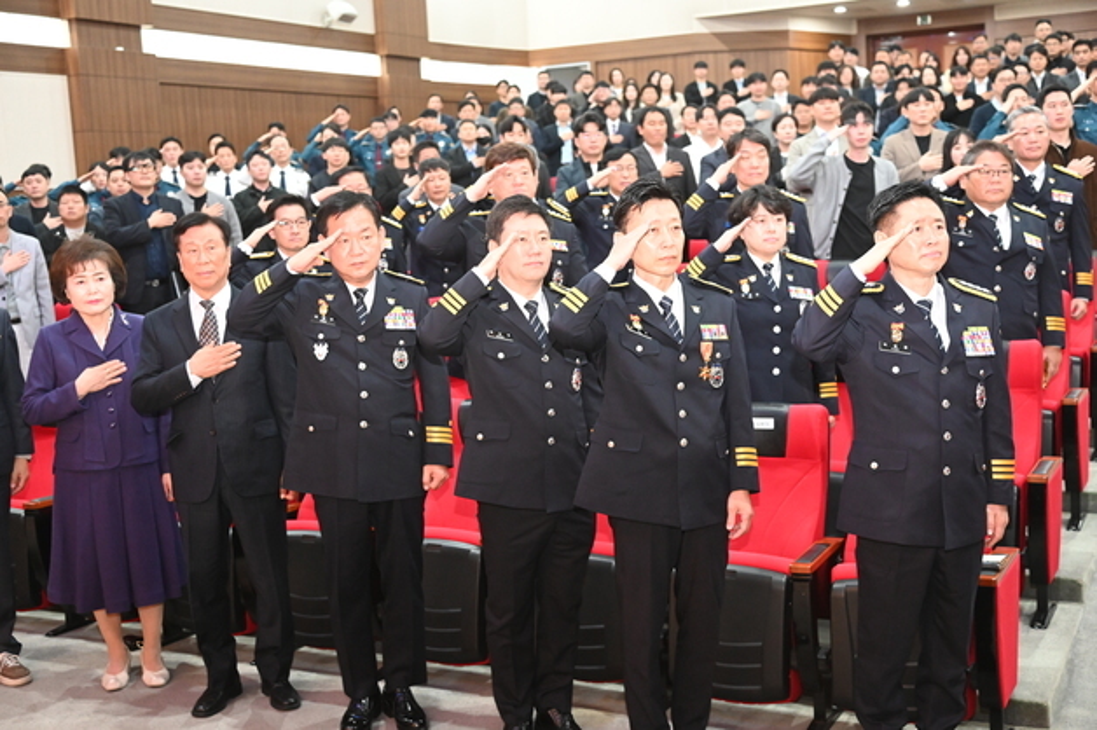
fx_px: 1340
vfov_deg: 30.5
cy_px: 365
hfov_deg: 44.5
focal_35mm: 44
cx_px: 548
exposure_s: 1/125
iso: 6400
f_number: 4
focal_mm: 44
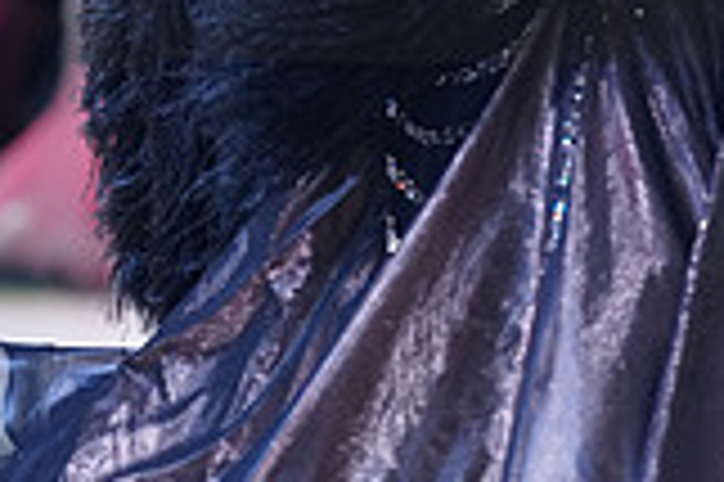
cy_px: -86
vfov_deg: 3.1
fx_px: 8820
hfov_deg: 4.7
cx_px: 686
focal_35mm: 439
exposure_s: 1/500
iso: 1250
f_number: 2.8
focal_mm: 122
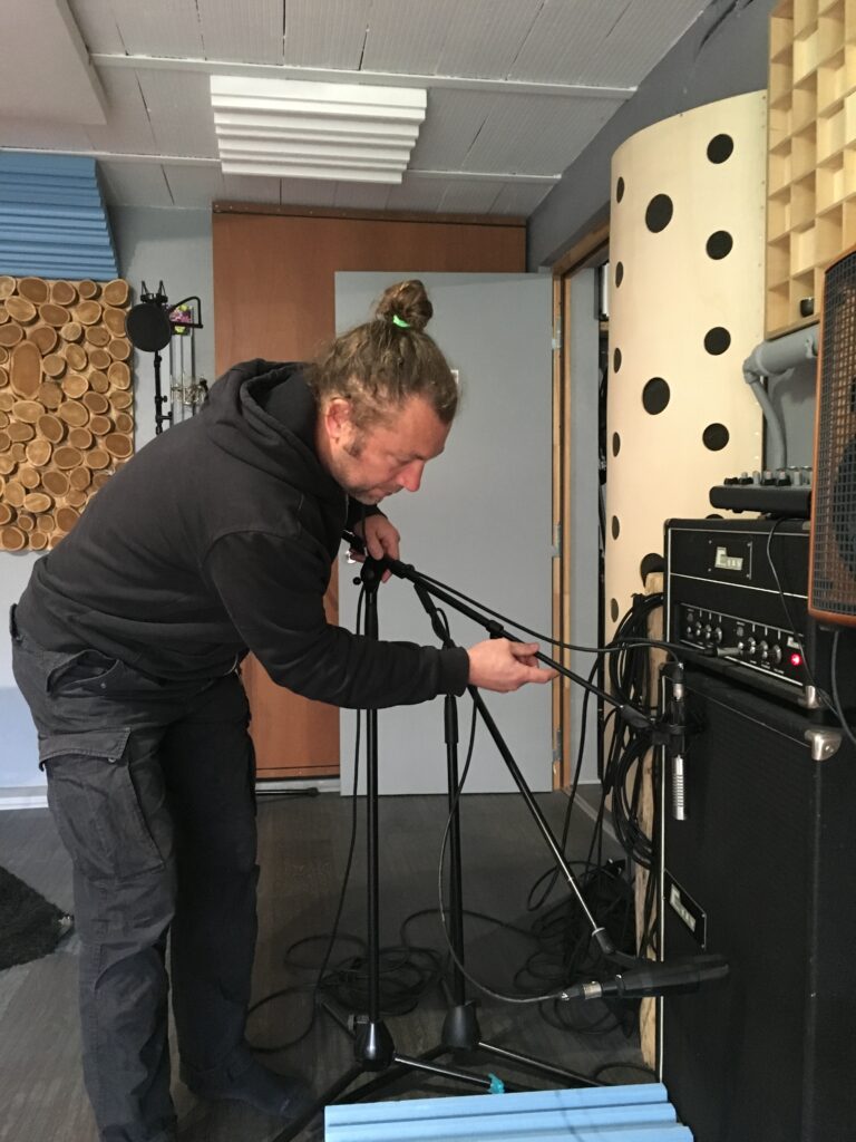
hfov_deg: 48.2
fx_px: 956
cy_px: 571
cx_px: 428
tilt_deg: -4.9
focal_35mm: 29
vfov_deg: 61.7
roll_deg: -1.0
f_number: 2.2
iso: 320
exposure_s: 1/17
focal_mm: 4.15
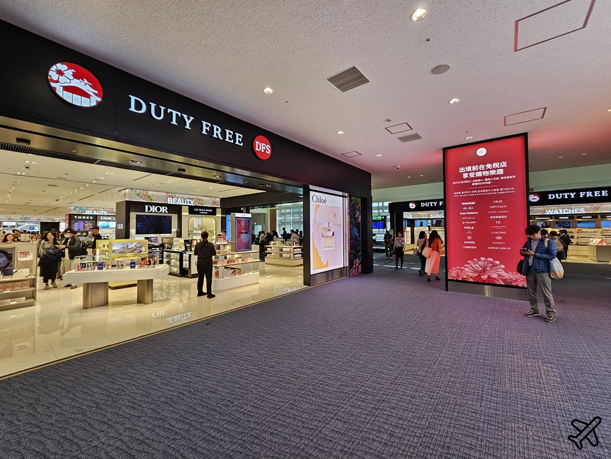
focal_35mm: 13
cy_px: 230
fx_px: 229
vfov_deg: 89.9
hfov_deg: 106.2
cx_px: 306
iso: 80
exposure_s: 1/120
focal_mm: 2.2
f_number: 2.2
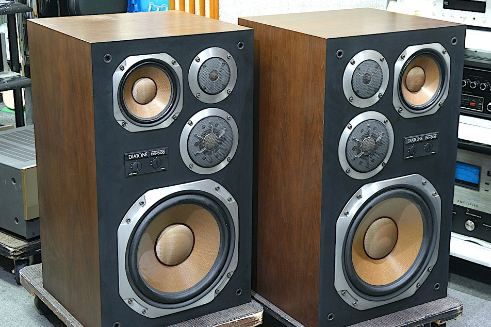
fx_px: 873
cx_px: 246
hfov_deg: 31.4
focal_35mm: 64
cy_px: 171
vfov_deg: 21.2
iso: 100
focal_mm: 10.9
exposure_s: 1
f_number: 4.3
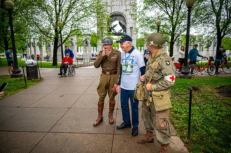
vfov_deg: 53.1
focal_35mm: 24
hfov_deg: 73.8
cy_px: 76
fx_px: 154
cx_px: 116
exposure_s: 1/60
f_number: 4
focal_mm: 24
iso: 100
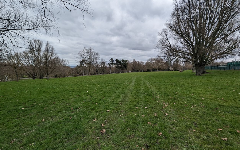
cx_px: 119
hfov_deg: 105.3
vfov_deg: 78.6
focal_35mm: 14
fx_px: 92
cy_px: 72
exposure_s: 1/699
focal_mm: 1.95
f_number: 2.2
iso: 48
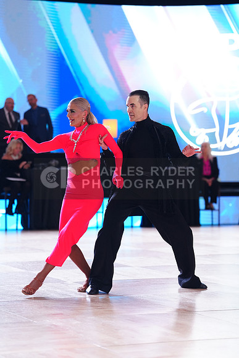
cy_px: 179
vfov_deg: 18.3
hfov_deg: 12.2
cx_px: 120
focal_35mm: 112
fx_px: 1115
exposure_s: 1/400
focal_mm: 112
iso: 1600
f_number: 2.8
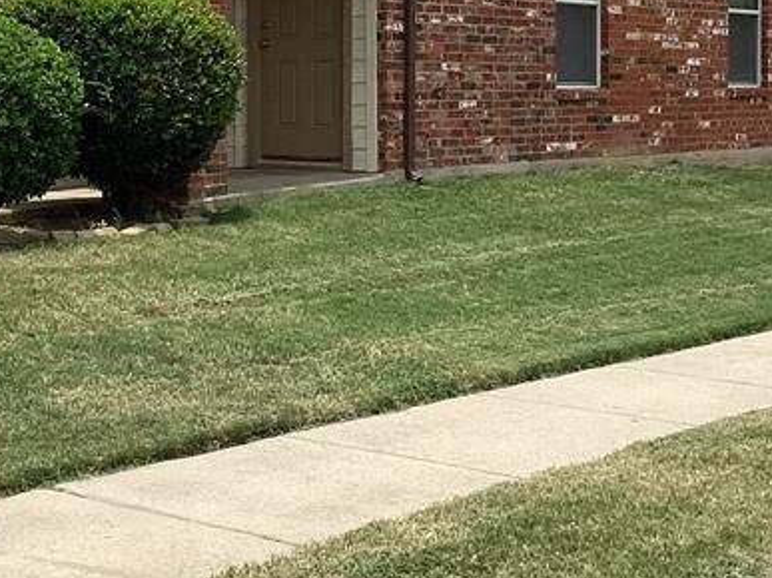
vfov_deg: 17.8
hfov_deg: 23.7
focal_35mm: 82
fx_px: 1828
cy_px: 102
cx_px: 263
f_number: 2.4
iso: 25
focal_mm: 3.3
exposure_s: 1/2146
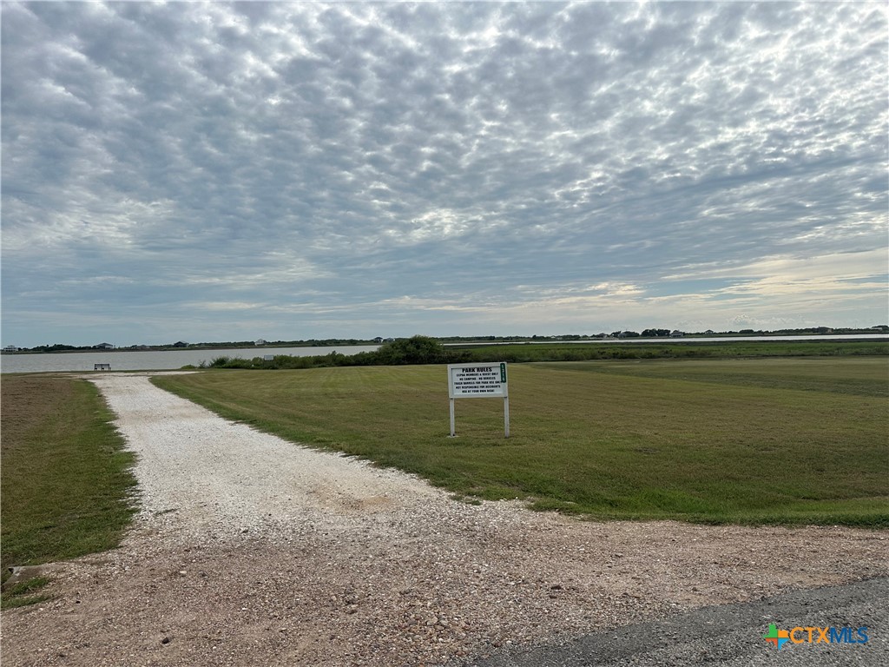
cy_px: 334
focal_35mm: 24
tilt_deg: +0.6
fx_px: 616
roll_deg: +1.3
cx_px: 444
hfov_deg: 71.6
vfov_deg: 56.8
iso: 80
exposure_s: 1/8929
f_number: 1.78
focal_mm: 6.86
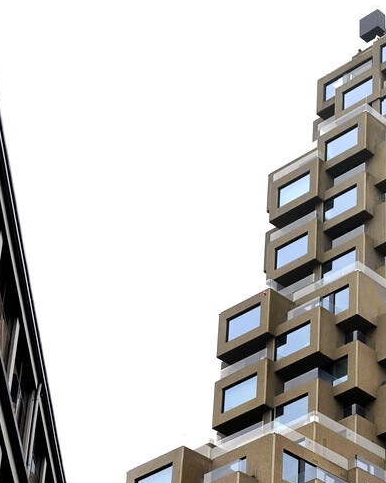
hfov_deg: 12.9
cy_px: 434
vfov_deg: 16.5
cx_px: 530
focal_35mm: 115
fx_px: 1643
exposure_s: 1/400
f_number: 8
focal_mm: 37
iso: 900
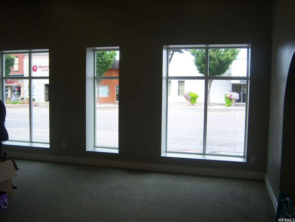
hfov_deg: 51.4
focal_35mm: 36
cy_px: 111
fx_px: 307
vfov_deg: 39.7
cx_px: 148
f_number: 2.8
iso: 80
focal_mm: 7.5
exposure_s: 1/100
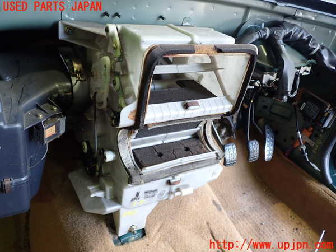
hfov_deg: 60.0
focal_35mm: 30
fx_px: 291
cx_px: 168
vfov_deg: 46.8
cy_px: 126
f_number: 2.3
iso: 200
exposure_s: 1/30
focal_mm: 5.4
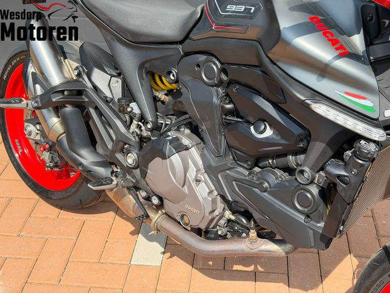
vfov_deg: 30.3
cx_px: 195
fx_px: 541
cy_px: 146
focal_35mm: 48
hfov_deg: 39.7
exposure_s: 1/2273
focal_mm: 6.76
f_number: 1.78
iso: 80
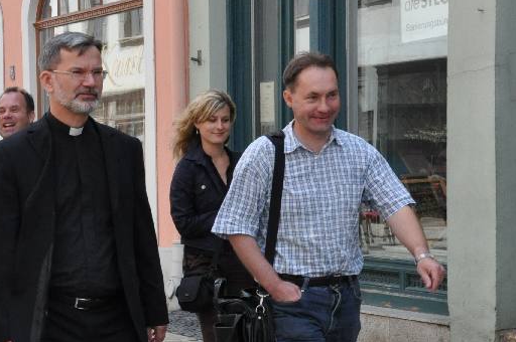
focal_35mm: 98
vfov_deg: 13.9
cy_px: 242
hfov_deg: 20.0
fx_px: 1403
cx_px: -42
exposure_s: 1/500
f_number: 11
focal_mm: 26
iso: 1250
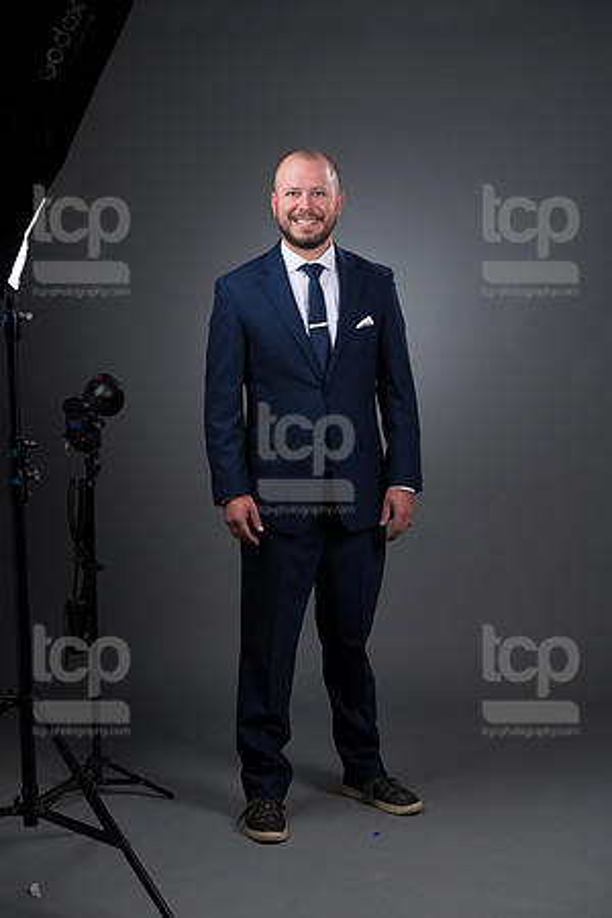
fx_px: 2040
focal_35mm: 80
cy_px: 459
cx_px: 306
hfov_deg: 17.1
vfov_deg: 25.4
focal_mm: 80
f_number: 5.6
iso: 160
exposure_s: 1/250
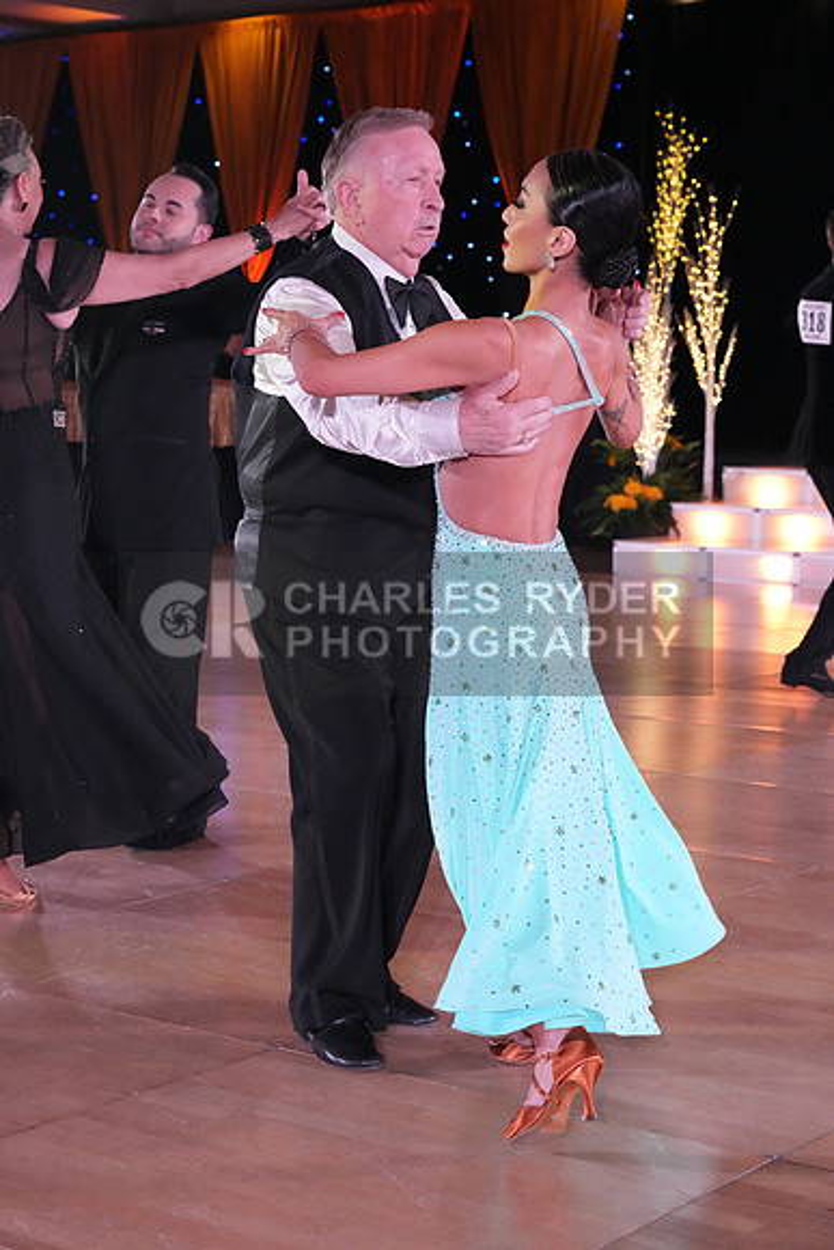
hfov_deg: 20.0
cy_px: 625
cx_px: 417
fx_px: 2361
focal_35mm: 68
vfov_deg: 29.6
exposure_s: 1/400
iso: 10000
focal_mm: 68
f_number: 7.1
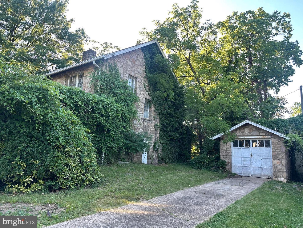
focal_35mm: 24
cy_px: 114
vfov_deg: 56.8
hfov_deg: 71.6
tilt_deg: +9.1
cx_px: 152
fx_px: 210
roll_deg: -2.3
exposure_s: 1/306
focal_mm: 6.86
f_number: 1.78
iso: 80
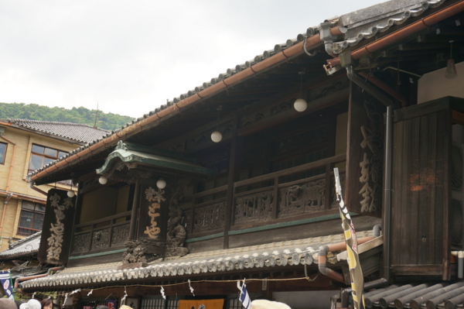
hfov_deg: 38.9
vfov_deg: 26.4
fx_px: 657
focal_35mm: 51
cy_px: 154
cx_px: 232
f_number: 7.1
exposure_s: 1/100
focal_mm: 34
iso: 100
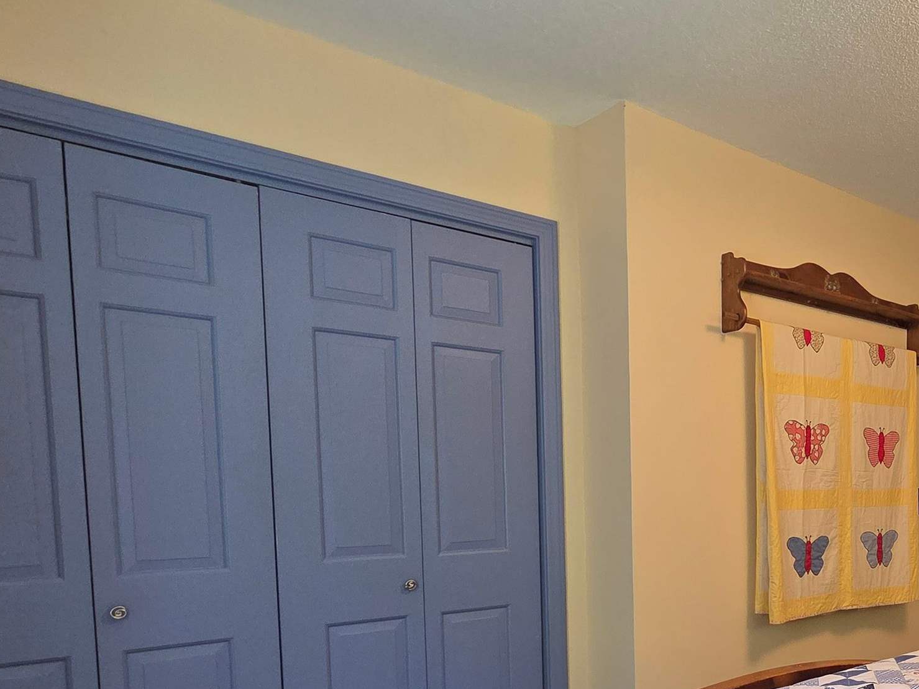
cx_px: 860
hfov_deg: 54.9
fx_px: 717
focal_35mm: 27
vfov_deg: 48.6
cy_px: 546
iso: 250
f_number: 2.2
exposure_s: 1/120
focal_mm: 2.2
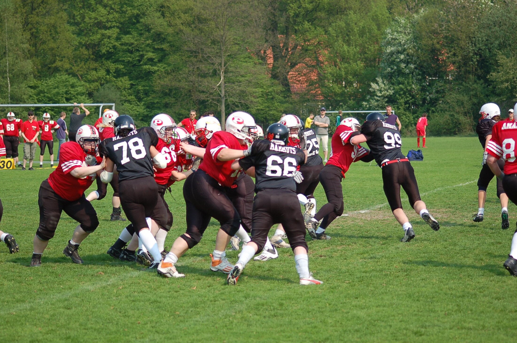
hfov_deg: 15.9
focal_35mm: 129
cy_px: 172
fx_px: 1849
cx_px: 258
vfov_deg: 10.6
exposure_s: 1/1000
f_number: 4
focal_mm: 86
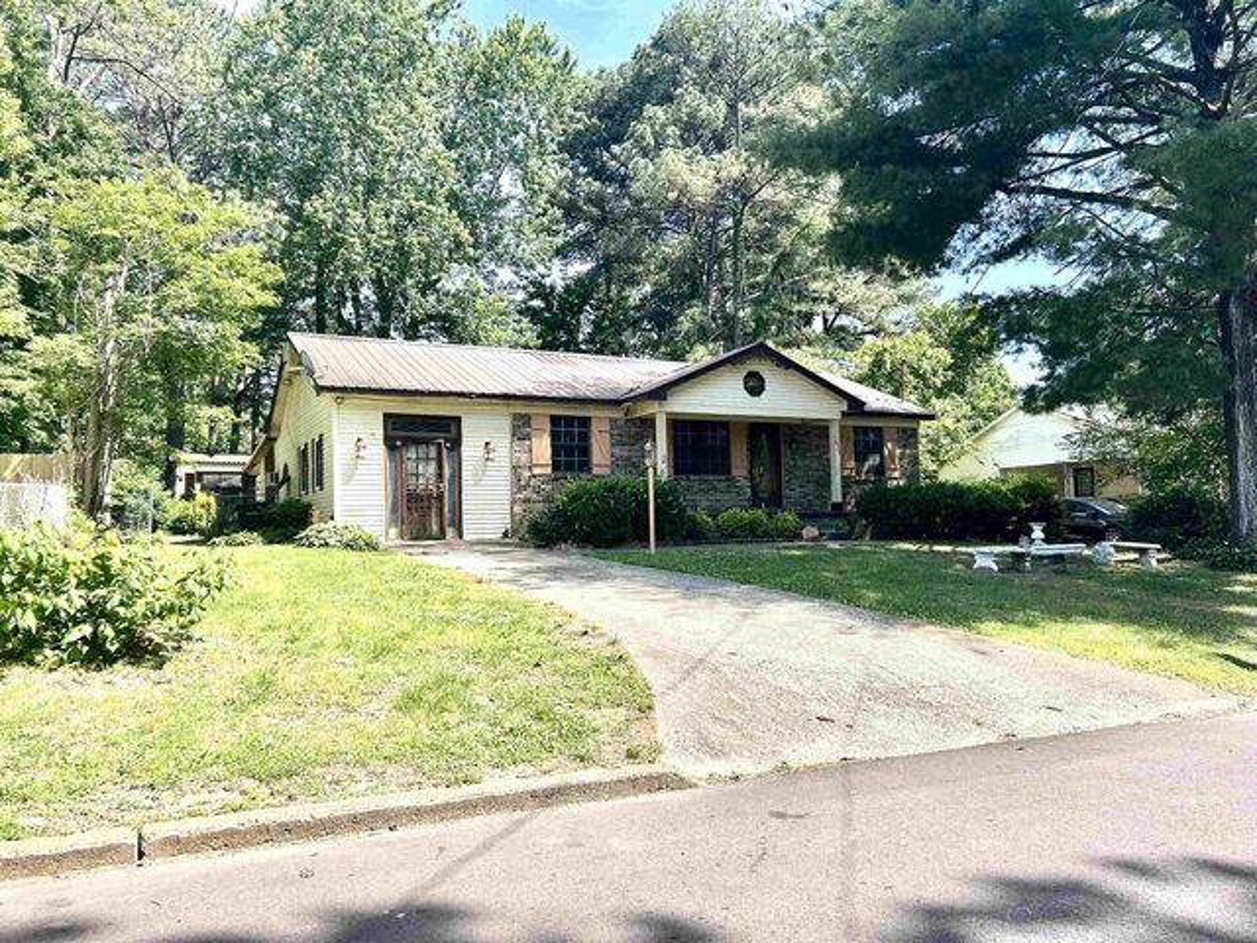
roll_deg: +2.0
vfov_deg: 53.1
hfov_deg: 67.3
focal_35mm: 26
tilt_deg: +2.8
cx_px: 628
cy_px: 472
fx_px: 944
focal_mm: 5.7
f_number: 1.5
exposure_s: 1/1724
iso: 50
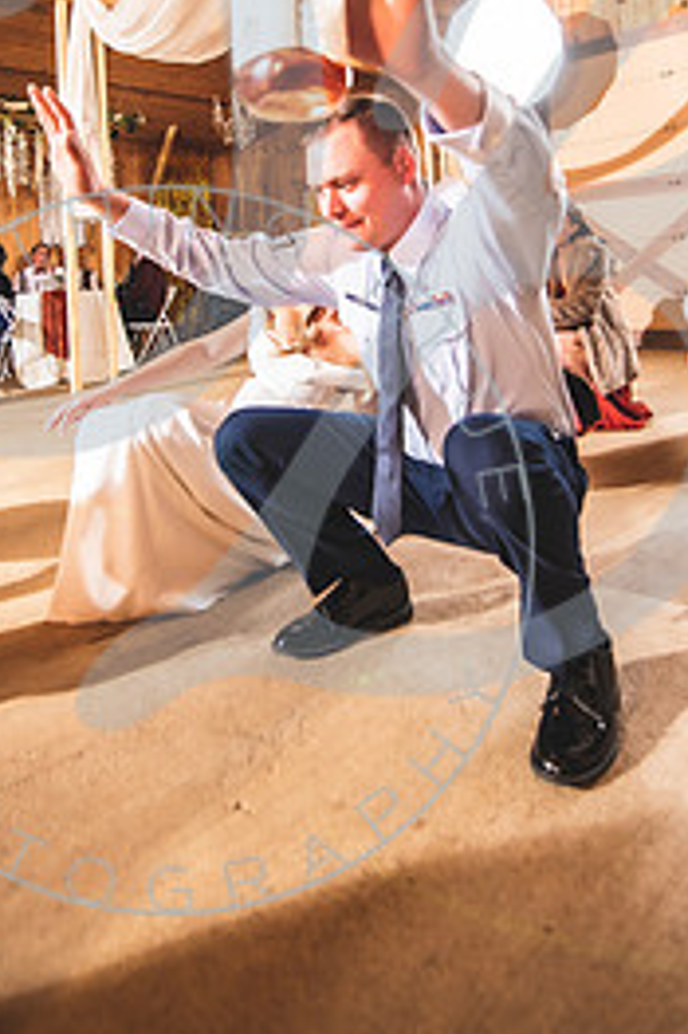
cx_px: 346
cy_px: 252
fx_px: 689
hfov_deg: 53.1
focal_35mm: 24
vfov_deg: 68.7
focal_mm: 14
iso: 800
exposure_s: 1/125
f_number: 2.8
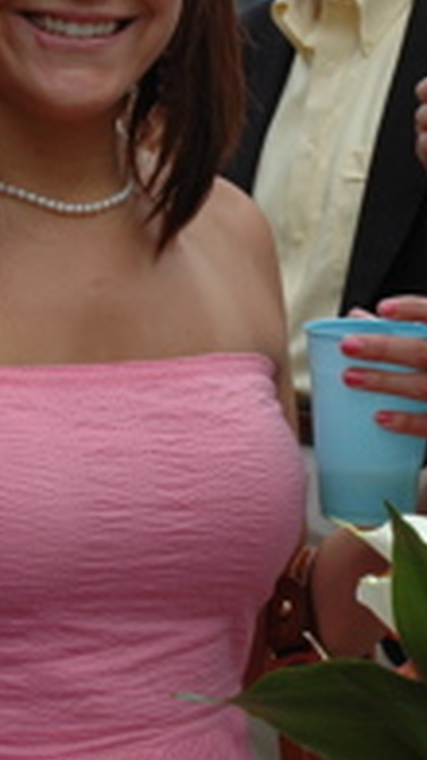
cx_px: 167
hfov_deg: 8.1
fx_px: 2998
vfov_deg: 14.4
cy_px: 254
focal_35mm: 149
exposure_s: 1/250
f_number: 8
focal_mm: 29
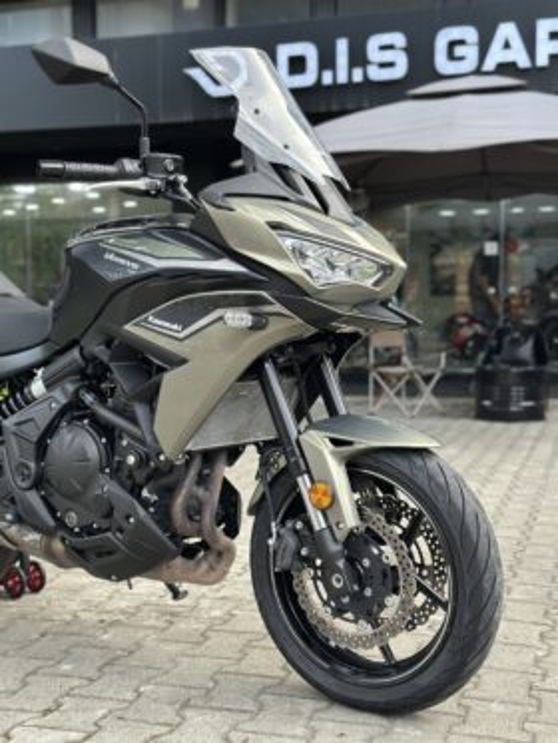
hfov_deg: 30.3
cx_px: 279
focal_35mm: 48
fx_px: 1031
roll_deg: +0.5
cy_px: 372
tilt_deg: -1.4
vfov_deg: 39.6
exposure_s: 1/341
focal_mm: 6.86
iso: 80
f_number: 1.78
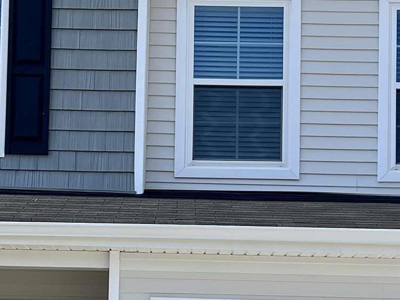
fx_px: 1237
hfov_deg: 18.4
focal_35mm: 107
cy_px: 284
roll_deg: -1.0
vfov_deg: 13.7
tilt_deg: +7.0
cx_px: 200
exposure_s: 1/4274
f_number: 1.5
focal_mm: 5.7
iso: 50
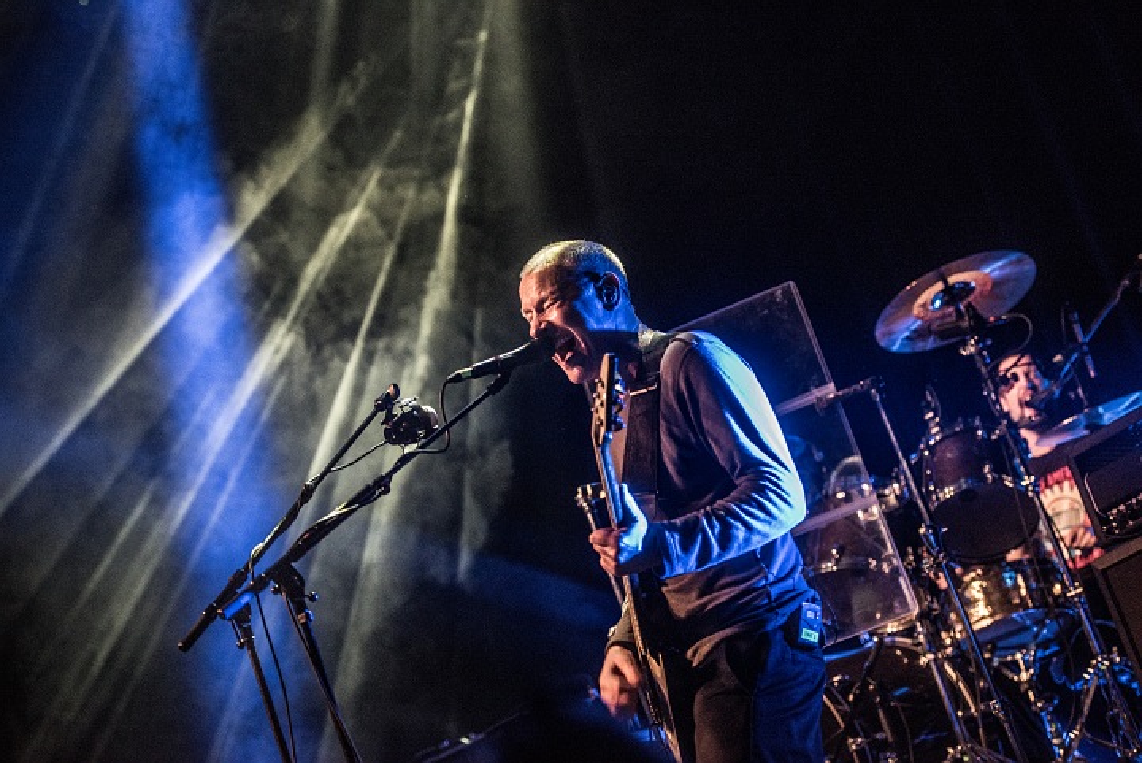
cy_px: 382
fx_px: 2730
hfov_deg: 23.6
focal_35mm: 86
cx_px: 571
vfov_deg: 15.9
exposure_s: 1/100
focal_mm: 86
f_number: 2.8
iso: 2000
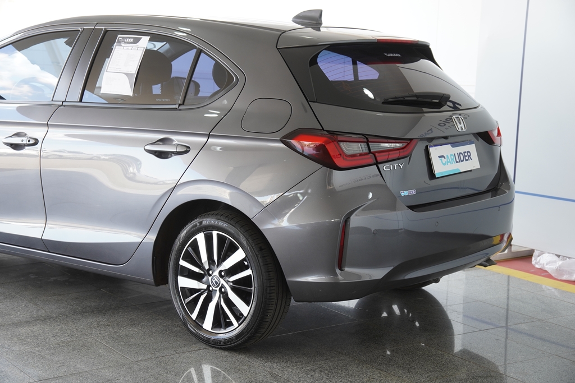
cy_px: 192
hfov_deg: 33.4
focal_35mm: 60
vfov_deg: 22.6
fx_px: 958
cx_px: 288
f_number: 4
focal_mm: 40
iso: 200
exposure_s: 1/80
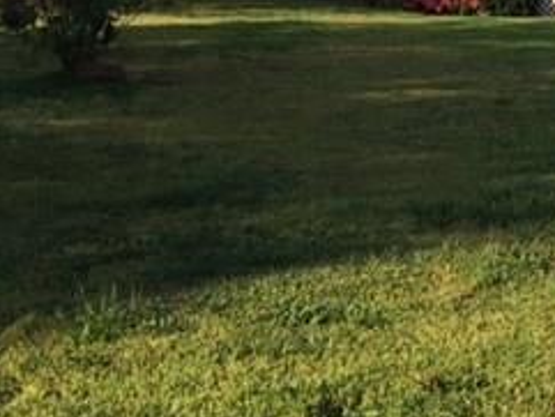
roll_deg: -0.6
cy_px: -76
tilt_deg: +0.3
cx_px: 735
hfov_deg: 22.5
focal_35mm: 77
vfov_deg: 18.2
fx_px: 1235
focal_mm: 4.15
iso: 32
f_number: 2.2
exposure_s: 1/1721
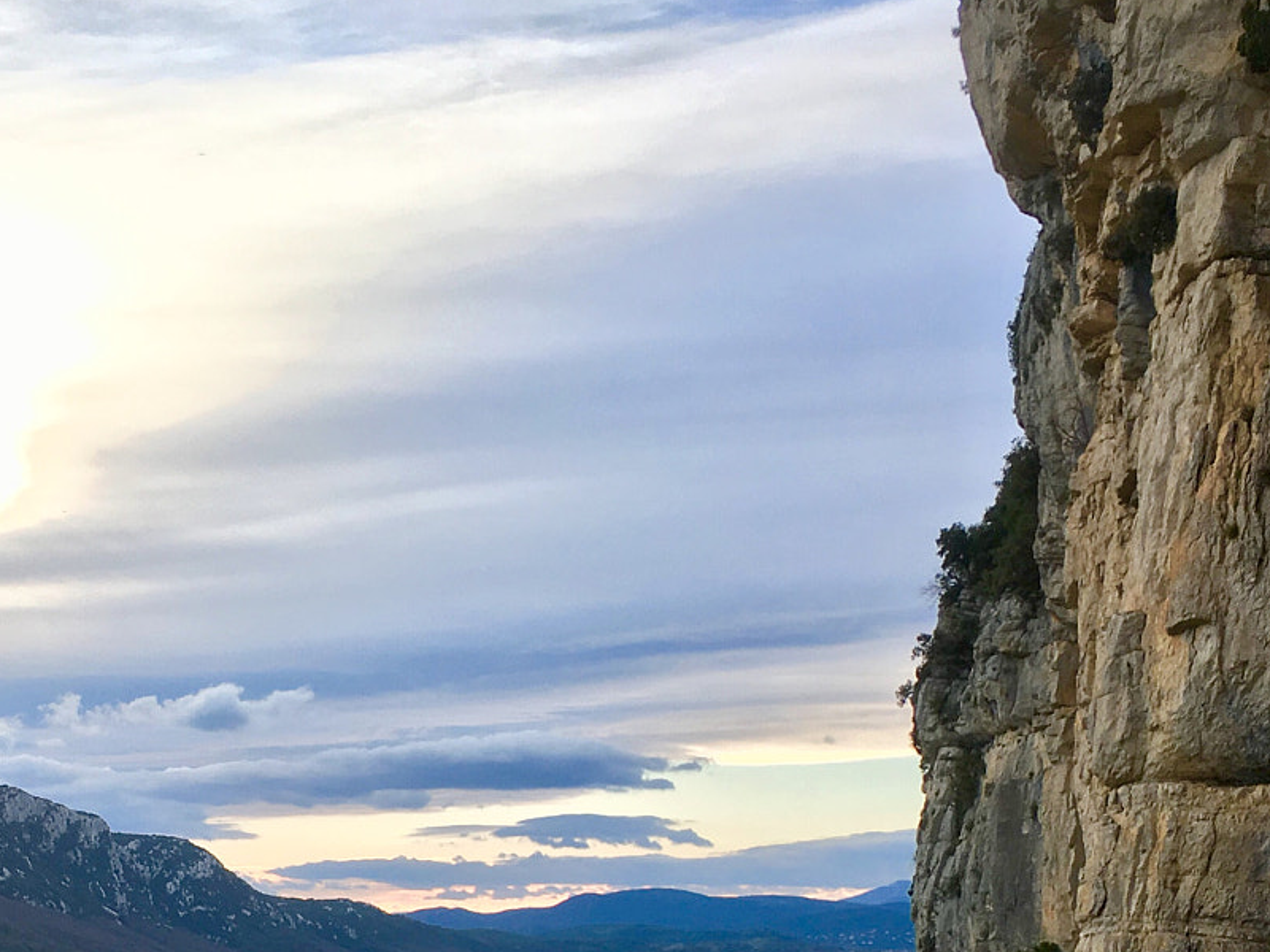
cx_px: 454
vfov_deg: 24.7
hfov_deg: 33.0
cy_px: 790
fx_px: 2128
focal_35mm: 58
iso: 25
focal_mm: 4.15
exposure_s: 1/519
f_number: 2.2
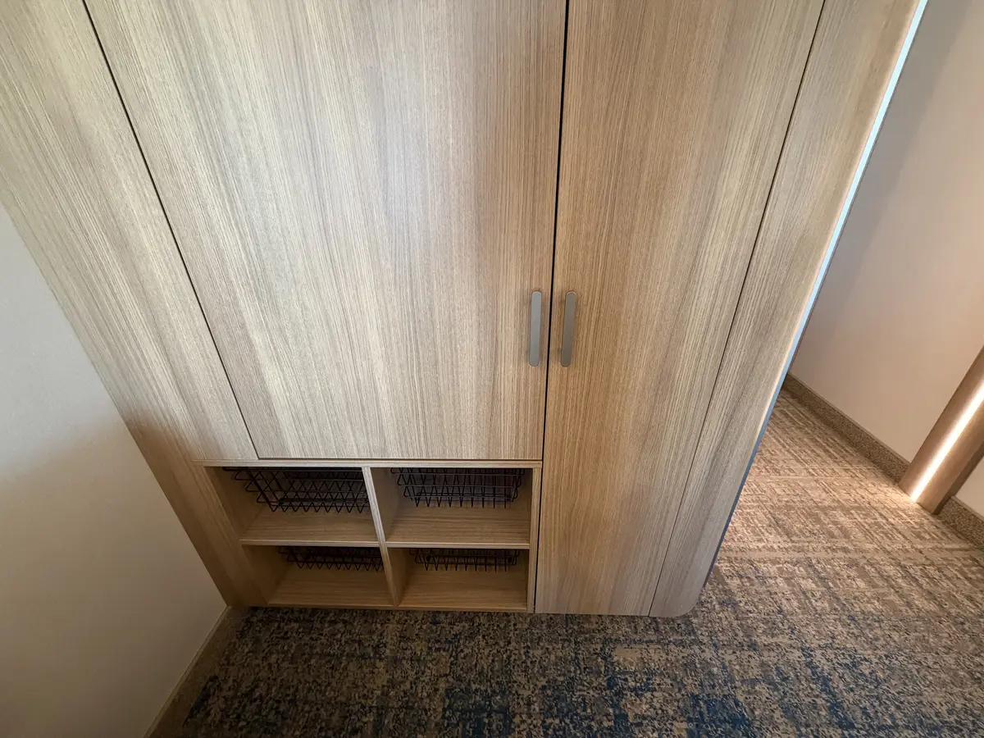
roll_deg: +1.5
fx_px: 398
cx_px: 492
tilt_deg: -28.0
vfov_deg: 85.7
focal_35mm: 14
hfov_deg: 102.1
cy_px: 369
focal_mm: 2.22
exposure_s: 1/60
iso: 400
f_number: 2.2
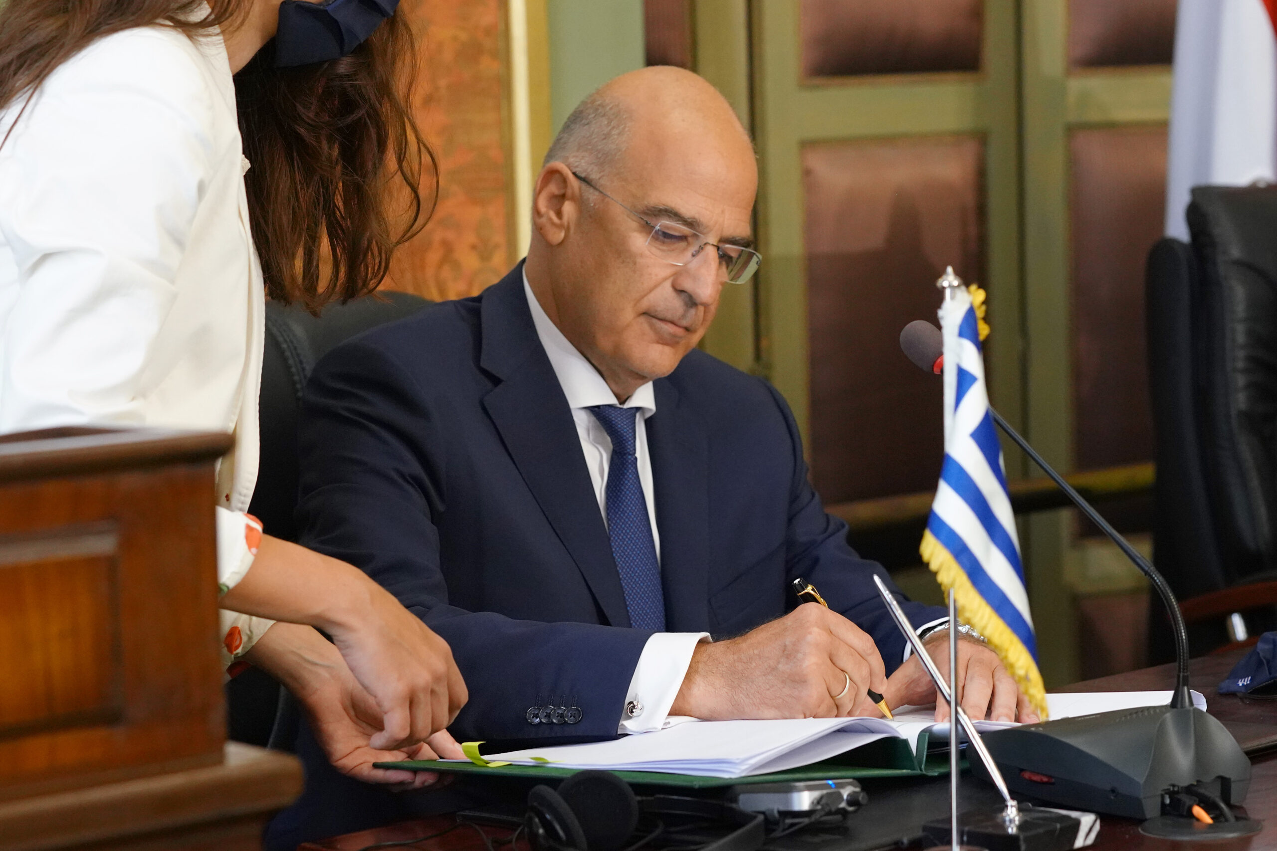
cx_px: 638
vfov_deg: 19.5
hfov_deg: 28.8
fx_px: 2483
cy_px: 426
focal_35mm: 70
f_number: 4.5
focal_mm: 70
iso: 3200
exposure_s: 1/200
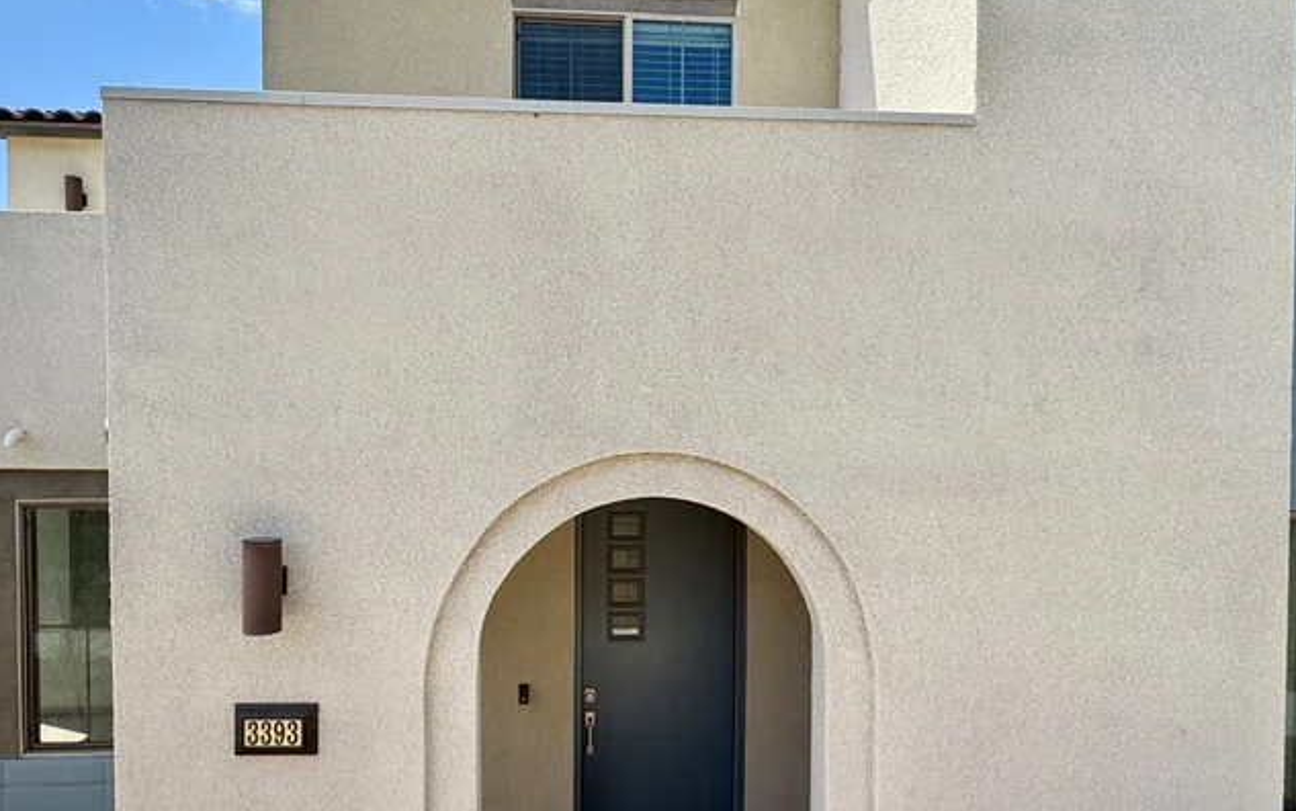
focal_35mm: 24
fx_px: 848
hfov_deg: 74.7
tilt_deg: -2.2
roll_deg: +0.2
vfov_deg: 50.9
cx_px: 616
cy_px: 467
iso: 50
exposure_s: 1/1256
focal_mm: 2.22
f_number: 2.2
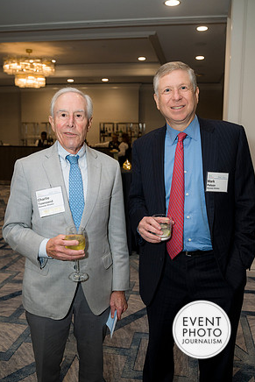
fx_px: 356
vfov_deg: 56.5
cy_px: 189
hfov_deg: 39.4
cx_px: 128
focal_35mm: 34
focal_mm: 32.5
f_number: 4
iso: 800
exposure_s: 1/125
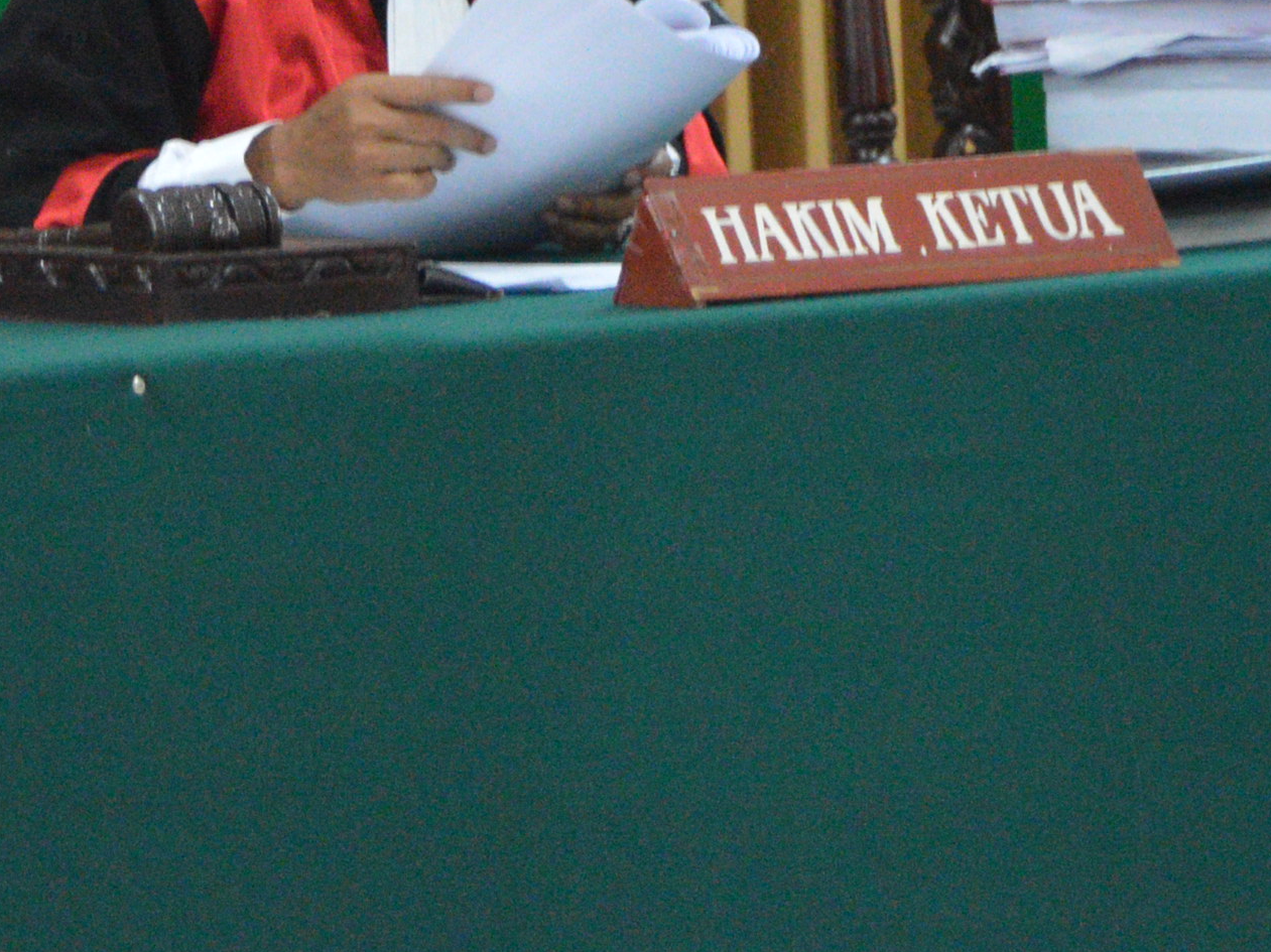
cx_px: 139
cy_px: -380
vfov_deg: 7.5
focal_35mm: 196
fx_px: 7195
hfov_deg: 10.0
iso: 3200
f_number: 4.8
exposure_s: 1/40
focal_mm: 38
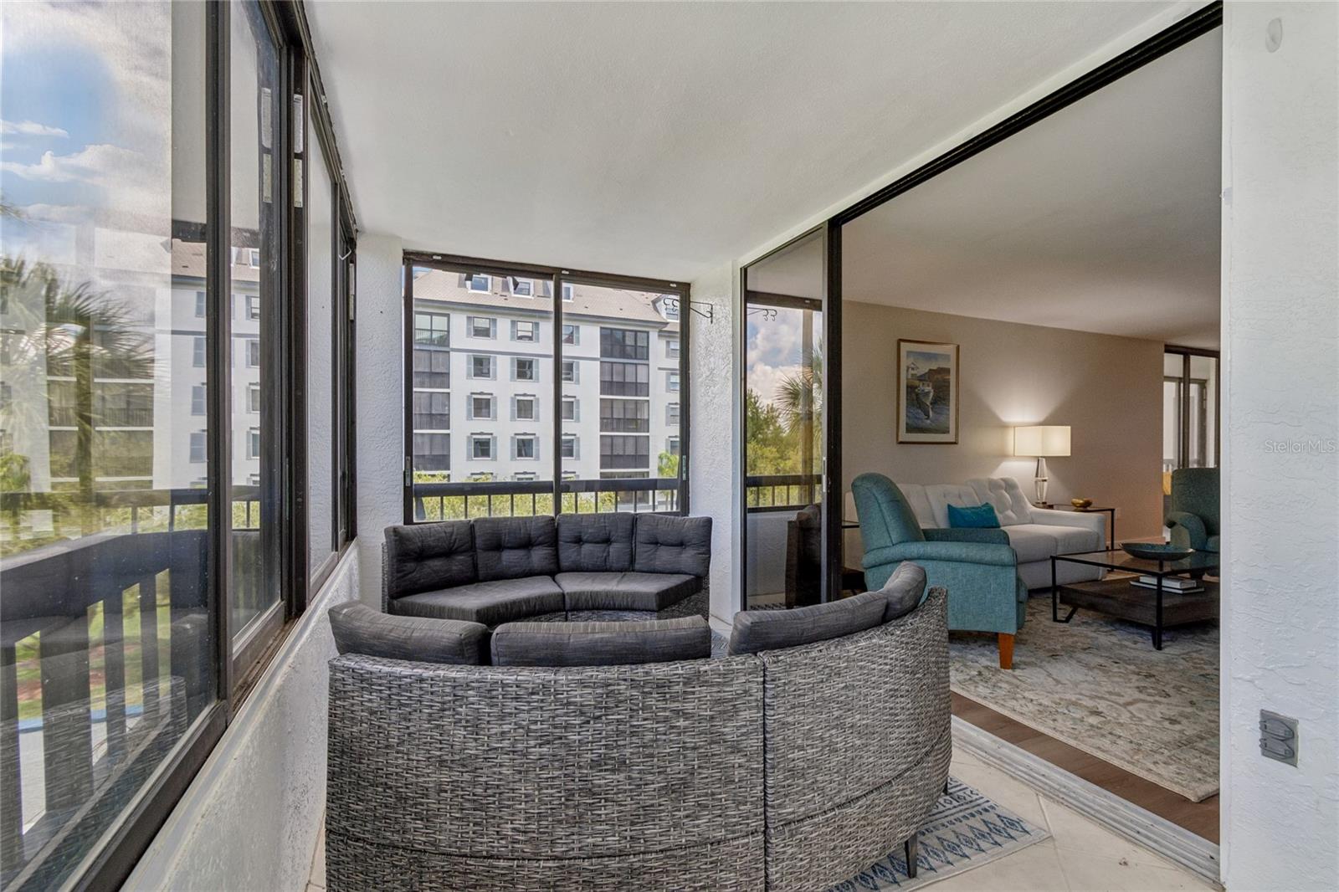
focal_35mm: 15
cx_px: 670
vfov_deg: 77.3
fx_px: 558
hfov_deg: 100.4
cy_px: 446
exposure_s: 1/20
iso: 100
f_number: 7.1
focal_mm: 10
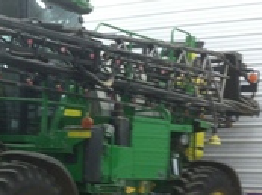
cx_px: -58
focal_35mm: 110
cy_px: 153
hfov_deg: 17.1
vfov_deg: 13.4
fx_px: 831
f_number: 2.8
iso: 125
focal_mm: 3.85
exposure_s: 1/15
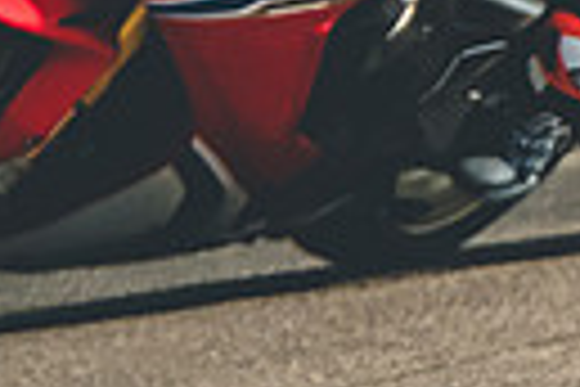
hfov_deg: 0.8
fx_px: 43529
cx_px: 1218
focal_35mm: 2702
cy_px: -304
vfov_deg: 0.5
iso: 1250
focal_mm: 400
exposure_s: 1/2500
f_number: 5.6
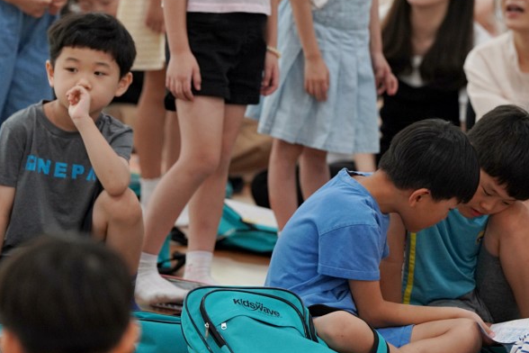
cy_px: 170
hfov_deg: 6.7
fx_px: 4496
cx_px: 389
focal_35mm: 306
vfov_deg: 4.5
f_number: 4
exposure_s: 1/250
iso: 2500
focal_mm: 200
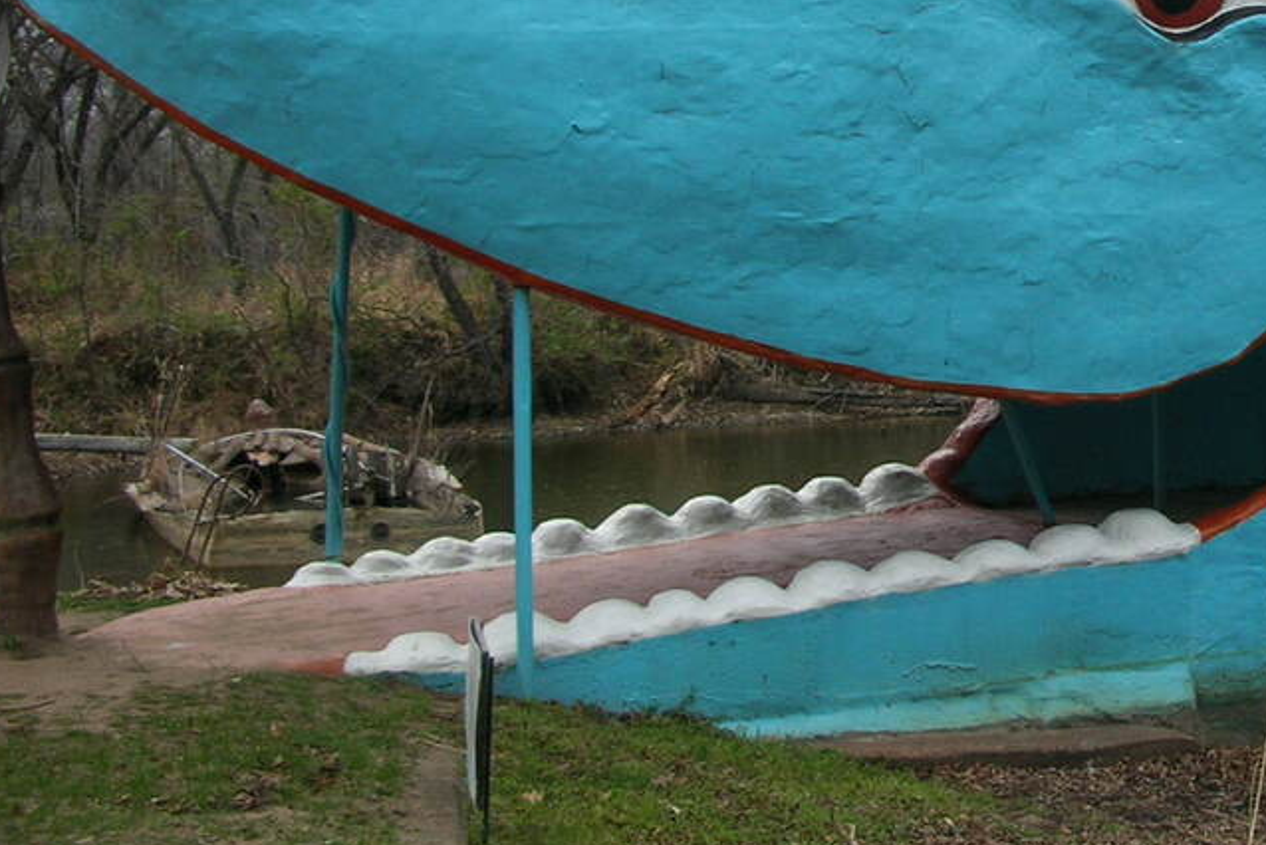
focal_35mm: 73
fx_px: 2568
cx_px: 1214
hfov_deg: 26.5
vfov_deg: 18.4
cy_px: 79
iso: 50
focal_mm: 5.8
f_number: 8.5
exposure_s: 1/46.1
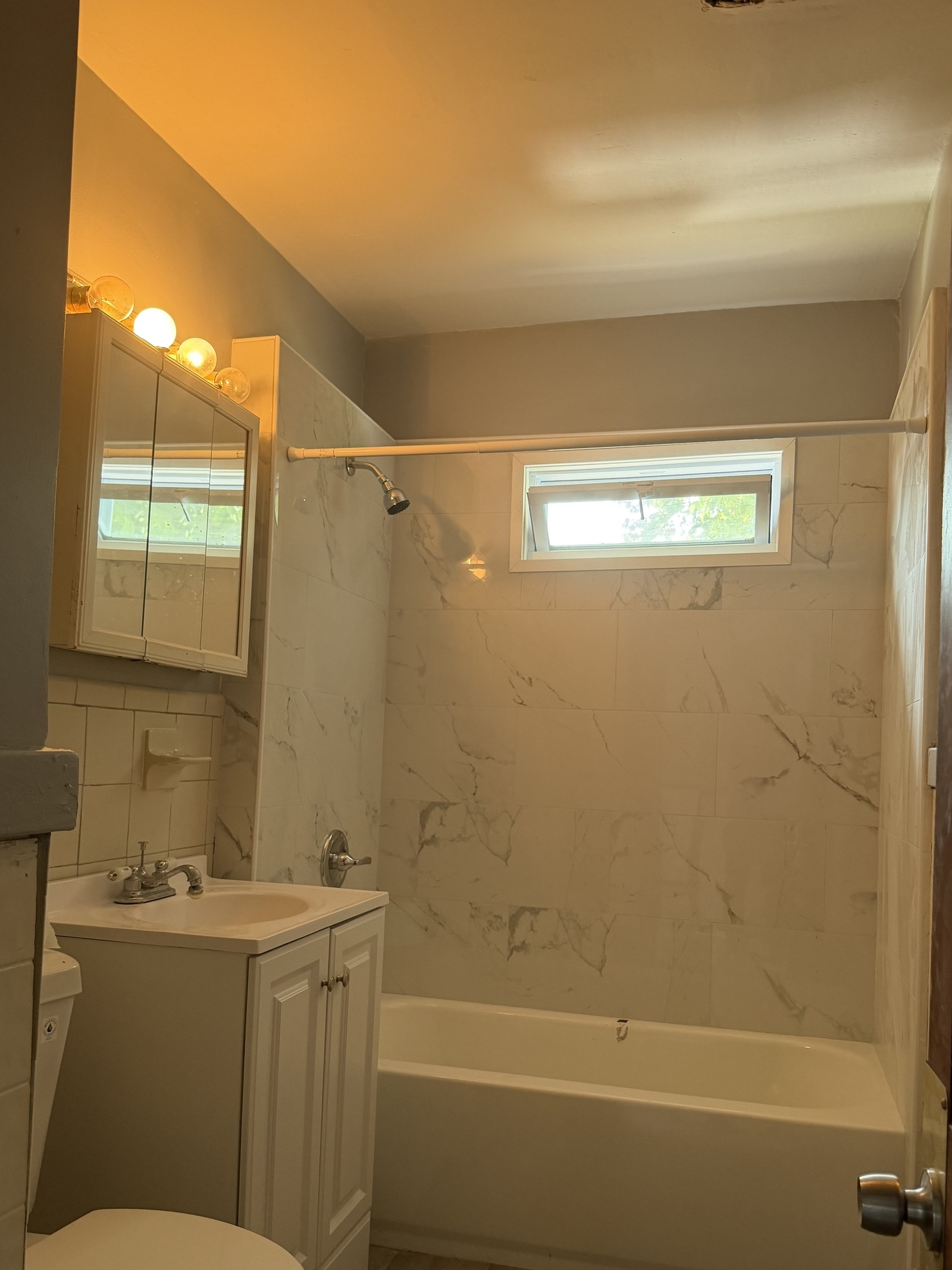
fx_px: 1027
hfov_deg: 49.7
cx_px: 475
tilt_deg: +1.8
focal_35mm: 28
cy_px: 714
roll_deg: -2.2
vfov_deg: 63.2
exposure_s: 1/104
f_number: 1.78
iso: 200
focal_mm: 6.76
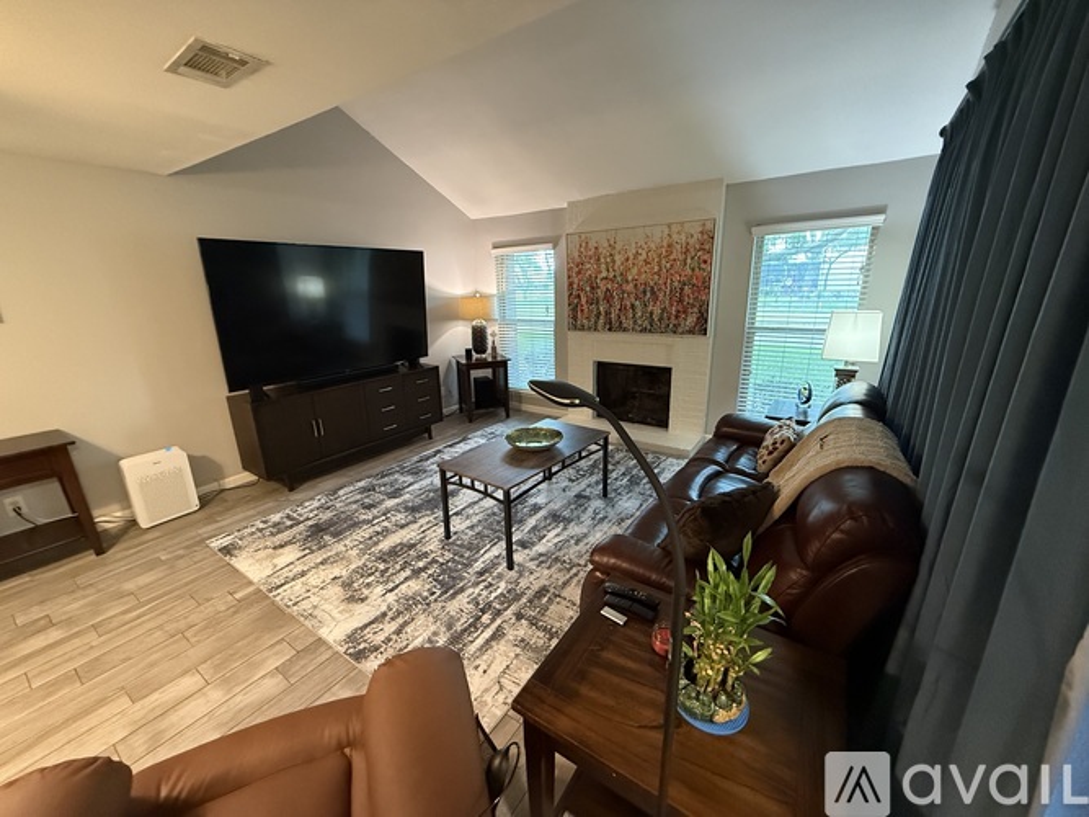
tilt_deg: -15.1
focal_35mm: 14
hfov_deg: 102.1
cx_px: 544
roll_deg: +0.8
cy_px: 408
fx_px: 440
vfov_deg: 85.7
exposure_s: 1/60
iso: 640
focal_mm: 2.22
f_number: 2.2
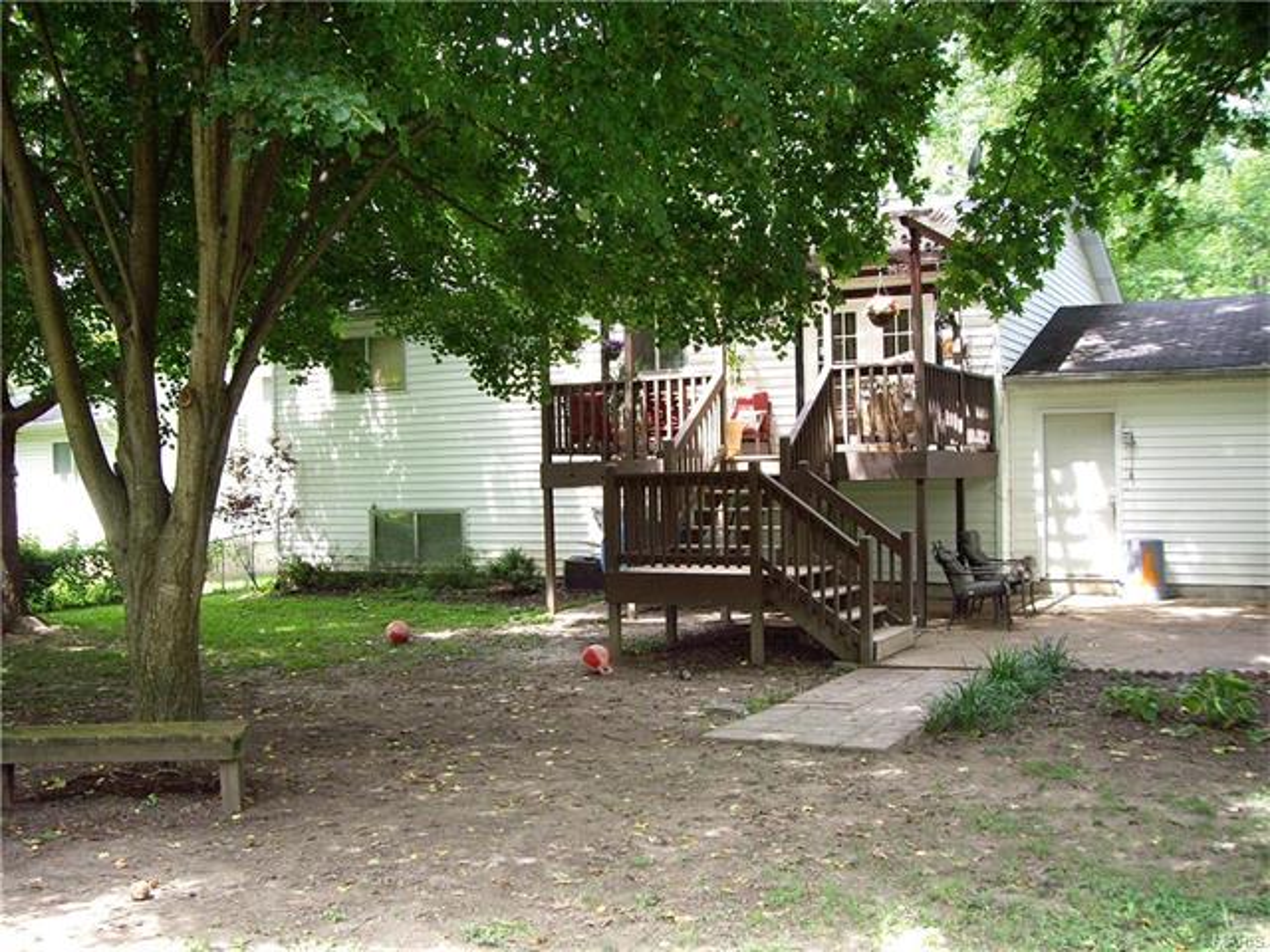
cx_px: 635
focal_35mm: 38
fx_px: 1394
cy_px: 476
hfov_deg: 49.0
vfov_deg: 37.7
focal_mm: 6.2
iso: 100
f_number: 2.7
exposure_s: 1/125
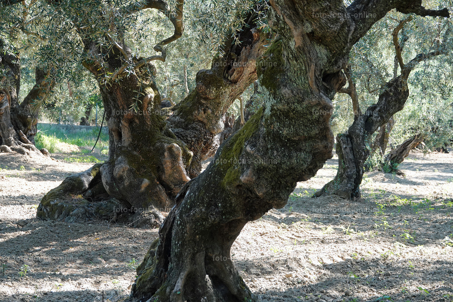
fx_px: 1196
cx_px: 226
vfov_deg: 14.4
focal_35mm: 95
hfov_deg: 21.5
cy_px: 151
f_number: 3.5
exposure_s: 1/100
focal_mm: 34.68
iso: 320
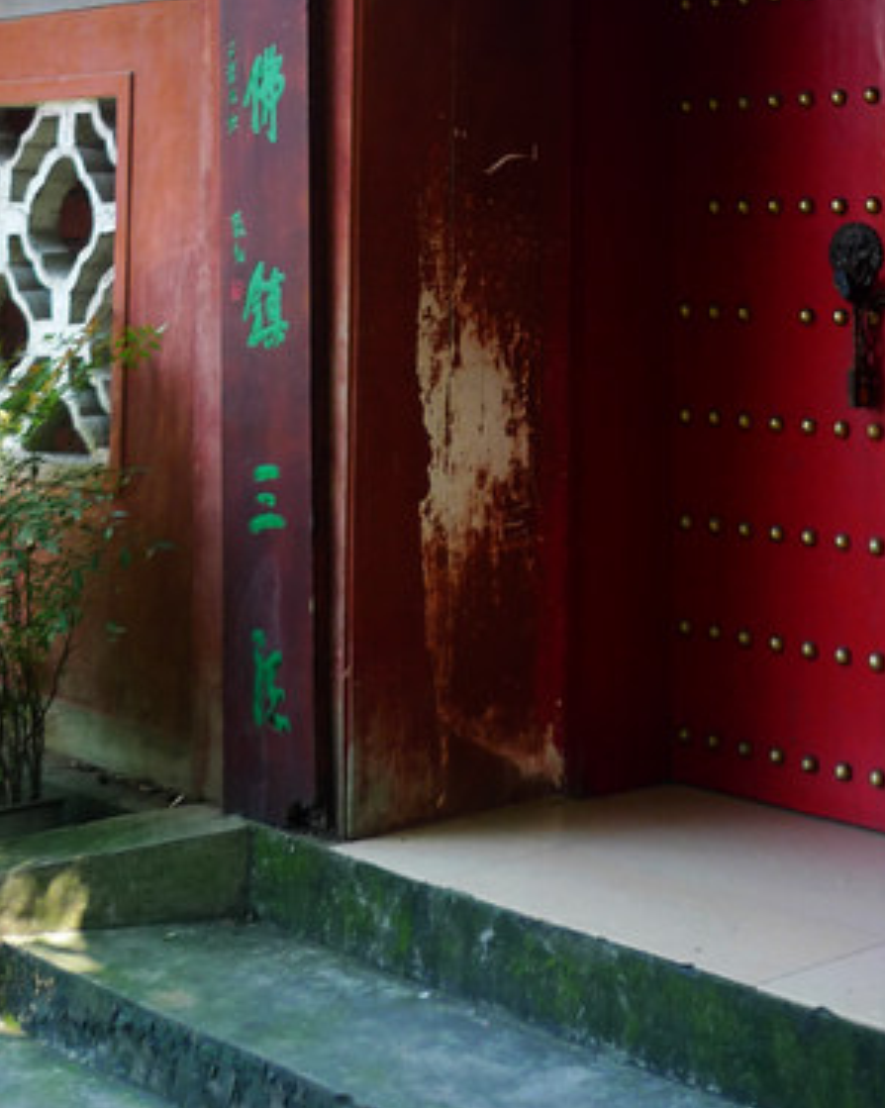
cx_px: 555
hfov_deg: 22.7
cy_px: -24
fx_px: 2195
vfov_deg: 26.6
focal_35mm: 67
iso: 80
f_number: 2.2
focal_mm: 6.8
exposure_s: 1/50
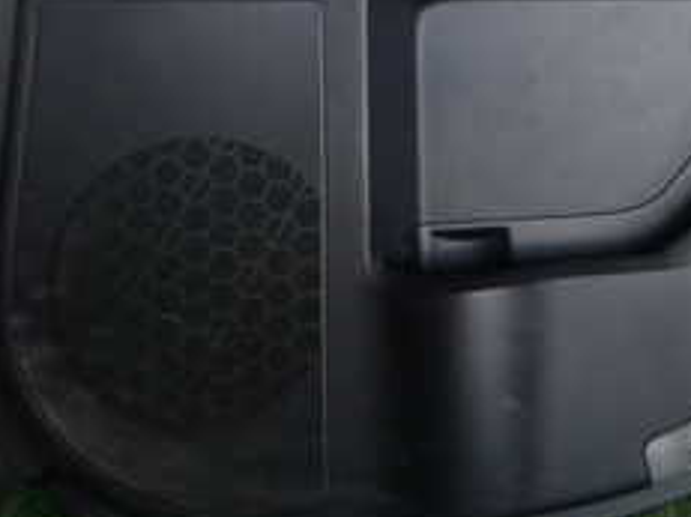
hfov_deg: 28.0
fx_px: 1297
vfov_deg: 21.2
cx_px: 700
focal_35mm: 65
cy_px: -81
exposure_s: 1/100
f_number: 2
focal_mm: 4.5
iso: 200
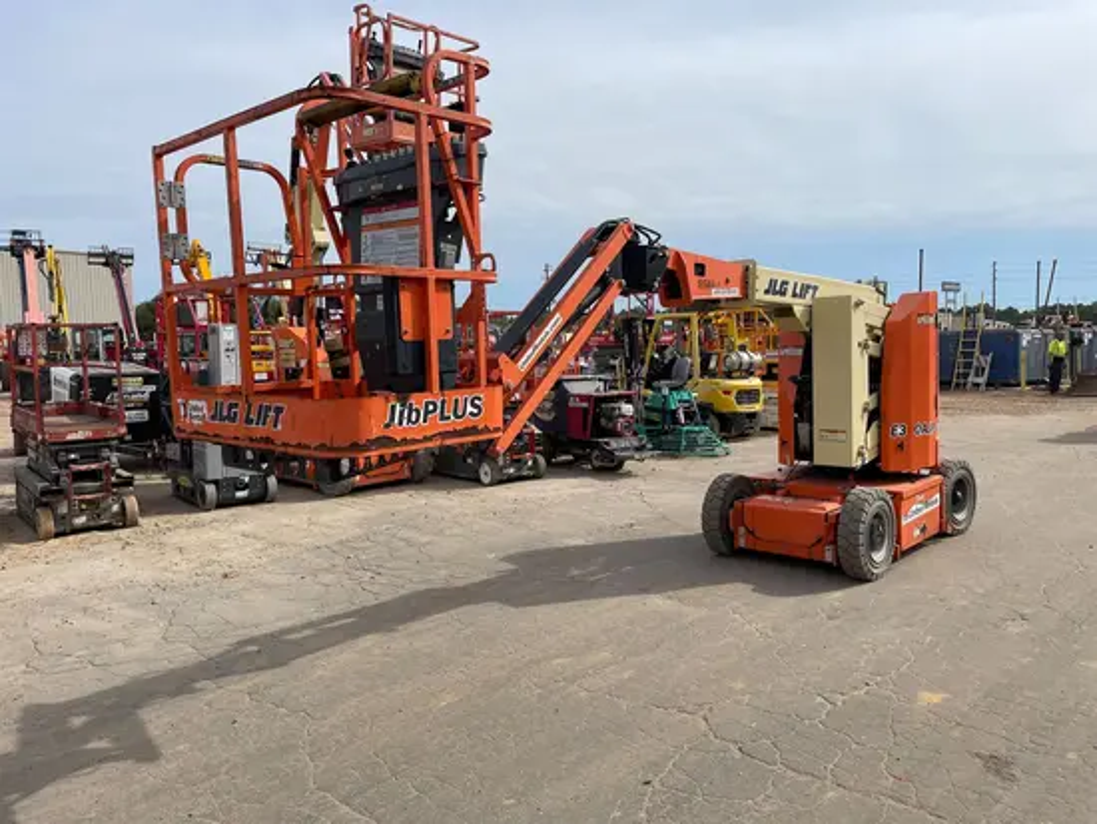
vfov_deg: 53.1
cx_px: 548
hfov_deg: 67.3
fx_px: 824
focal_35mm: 26
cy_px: 412
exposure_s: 1/4132
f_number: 1.6
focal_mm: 4.2
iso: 32
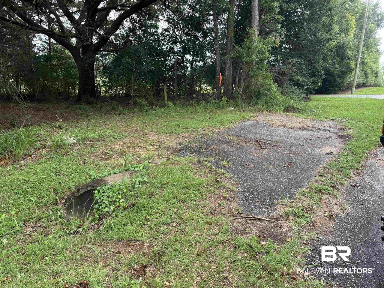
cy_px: 144
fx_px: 288
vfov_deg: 53.1
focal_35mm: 26
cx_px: 192
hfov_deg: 67.3
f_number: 1.6
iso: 32
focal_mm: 5.96
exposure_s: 1/128
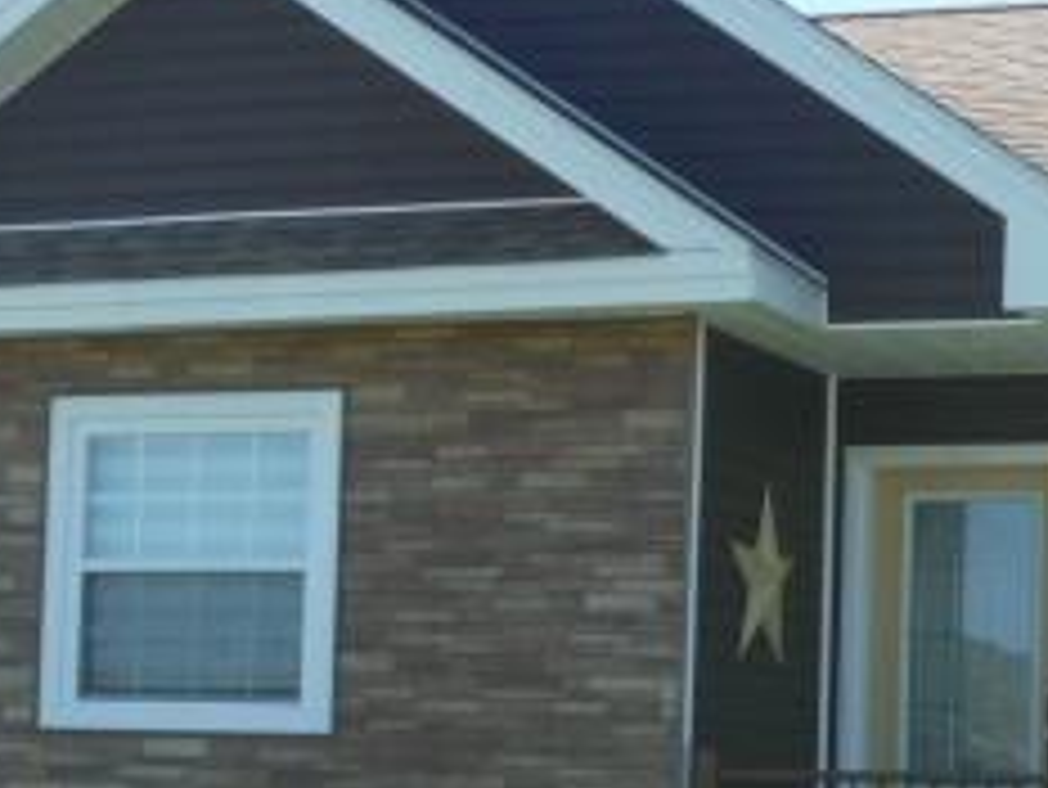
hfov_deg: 20.0
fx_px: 2908
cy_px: 662
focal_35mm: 96
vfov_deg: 15.3
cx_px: 936
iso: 80
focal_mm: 6.3
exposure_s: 1/160
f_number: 4.5
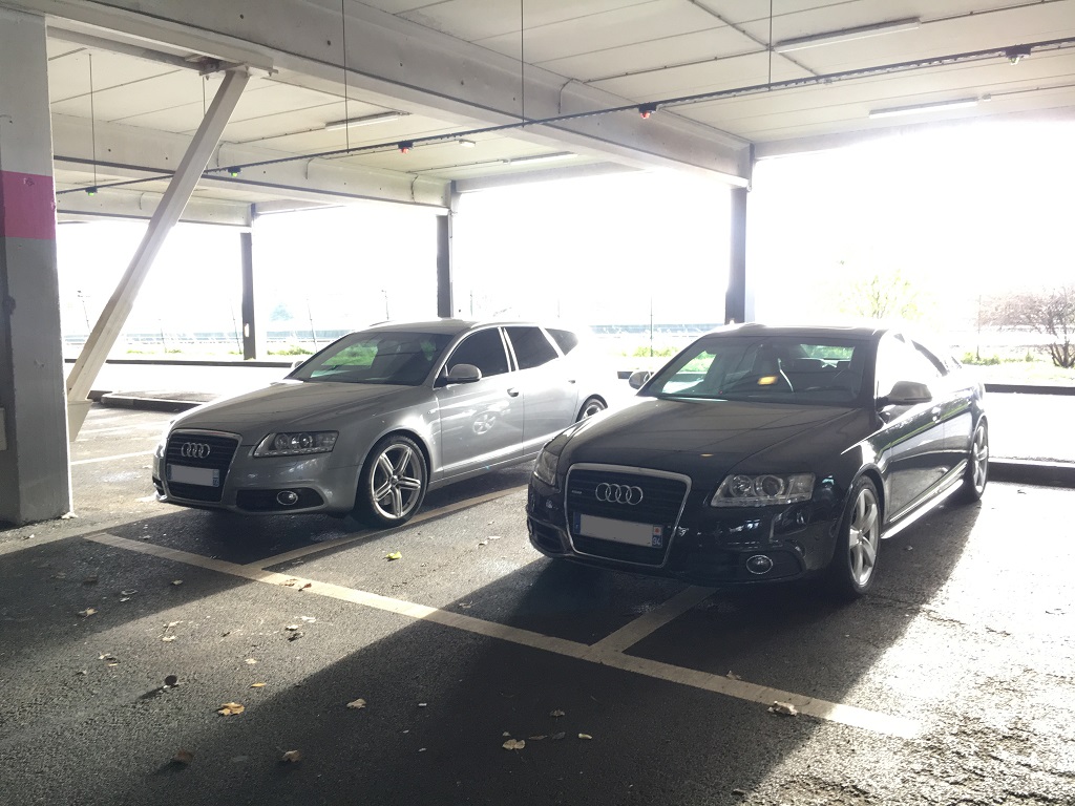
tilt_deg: -5.3
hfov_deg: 61.7
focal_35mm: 29
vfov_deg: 48.2
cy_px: 403
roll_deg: -0.6
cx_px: 538
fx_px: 901
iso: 64
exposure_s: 1/33
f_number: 2.2
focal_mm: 4.15
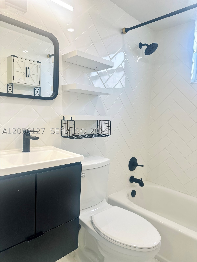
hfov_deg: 56.8
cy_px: 131
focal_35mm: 24
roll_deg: -2.2
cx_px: 98
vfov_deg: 71.6
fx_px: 182
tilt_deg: -4.8
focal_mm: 6.86
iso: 64
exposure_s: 1/120
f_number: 1.78
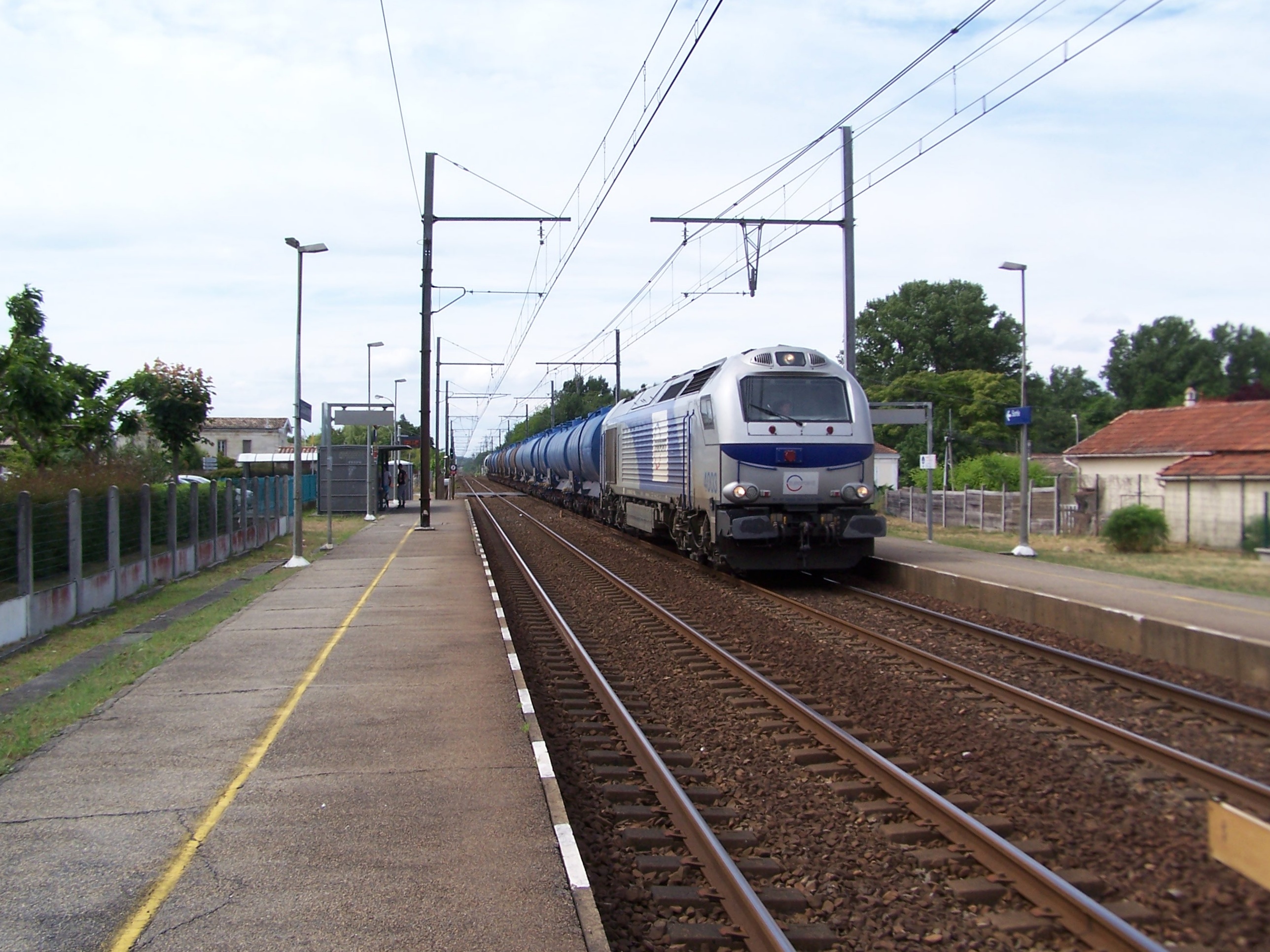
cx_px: 635
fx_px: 1394
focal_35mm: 38
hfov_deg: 49.0
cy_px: 476
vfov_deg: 37.7
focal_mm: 6.3
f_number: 4
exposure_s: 1/640
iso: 80
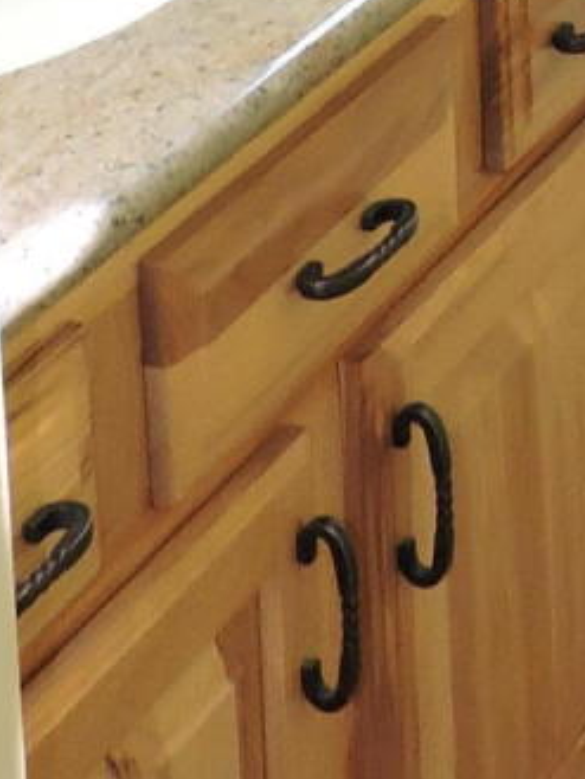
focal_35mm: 146
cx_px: 699
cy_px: -623
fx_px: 3288
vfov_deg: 12.4
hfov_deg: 10.0
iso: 360
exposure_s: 1/40
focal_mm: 4.3
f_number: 3
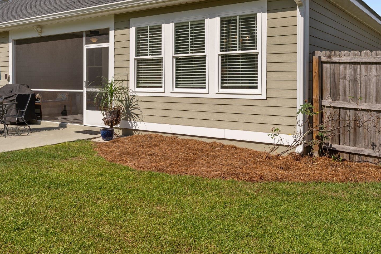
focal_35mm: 34
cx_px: 157
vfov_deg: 38.4
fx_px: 360
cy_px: 83
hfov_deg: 55.5
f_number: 9
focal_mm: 24
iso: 100
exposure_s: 1/40
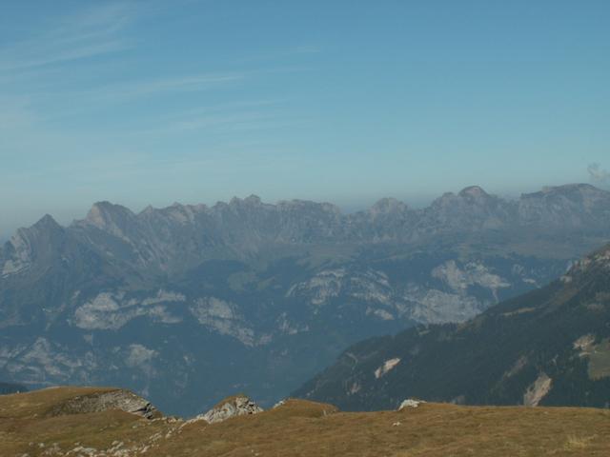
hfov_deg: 26.3
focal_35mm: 74
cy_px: 228
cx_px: 305
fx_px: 1304
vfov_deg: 19.9
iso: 50
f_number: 8
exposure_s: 1/320
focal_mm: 12.33
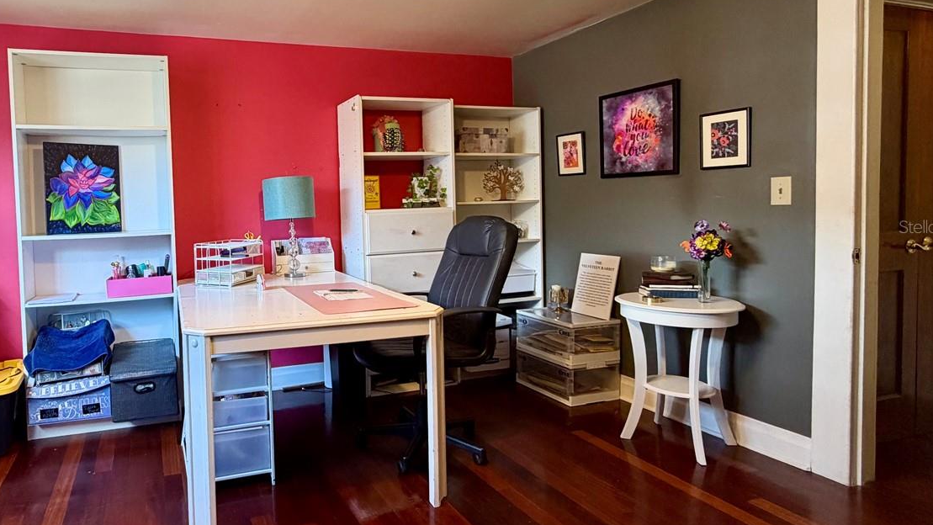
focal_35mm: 22
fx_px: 544
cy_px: 226
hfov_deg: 78.4
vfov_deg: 51.3
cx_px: 305
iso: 250
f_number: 2.2
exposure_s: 1/60
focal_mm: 2.22
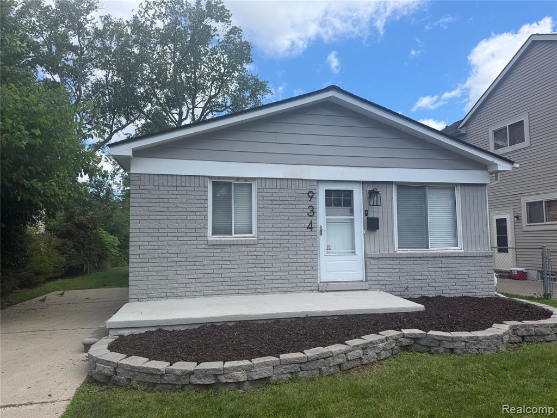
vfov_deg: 56.8
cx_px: 278
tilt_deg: +5.0
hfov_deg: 71.6
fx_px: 386
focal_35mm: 24
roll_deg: +1.2
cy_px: 209
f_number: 1.78
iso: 80
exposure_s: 1/2907
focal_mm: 6.76
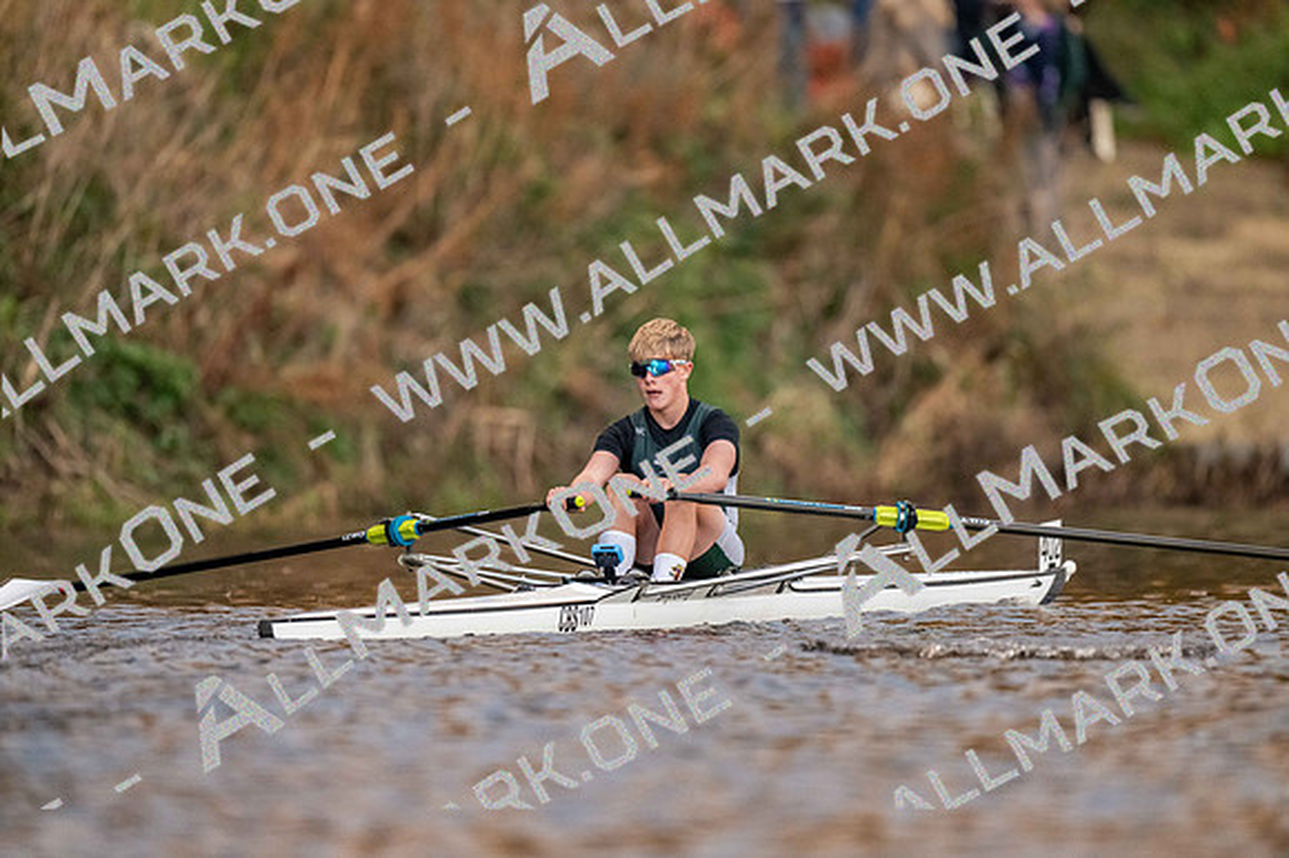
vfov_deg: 2.3
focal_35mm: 600
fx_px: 21475
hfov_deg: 3.4
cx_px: 644
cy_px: 429
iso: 5600
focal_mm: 600
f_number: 4
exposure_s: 1/2000
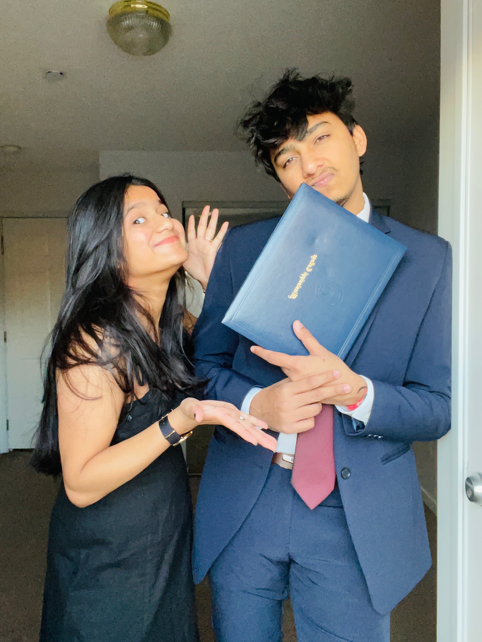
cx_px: 241
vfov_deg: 60.0
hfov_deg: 46.8
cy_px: 321
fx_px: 557
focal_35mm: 30
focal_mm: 2.71
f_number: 2.2
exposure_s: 1/60
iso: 320
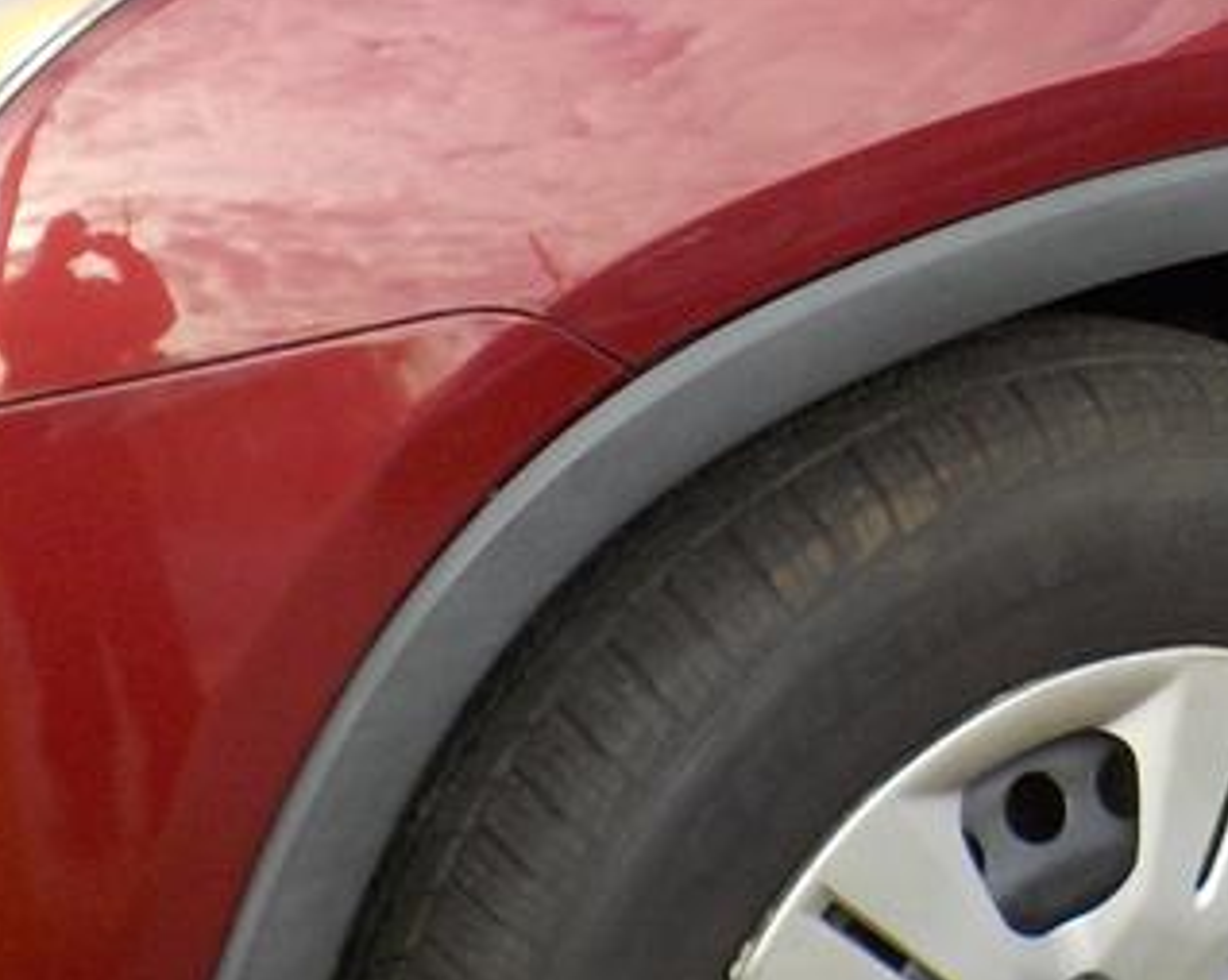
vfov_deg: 12.8
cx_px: 1579
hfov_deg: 15.5
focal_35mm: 118
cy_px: -93
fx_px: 4286
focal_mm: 4.1
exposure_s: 1/320
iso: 125
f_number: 3.3
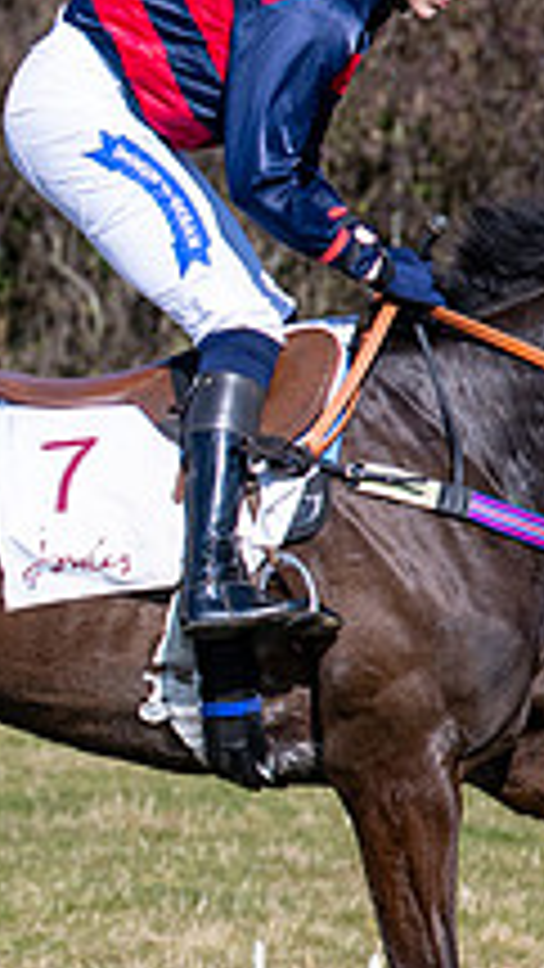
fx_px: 14099
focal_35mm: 550
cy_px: 639
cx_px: -403
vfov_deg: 3.9
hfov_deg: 2.2
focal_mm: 92
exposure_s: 1/5000
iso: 200
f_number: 2.8
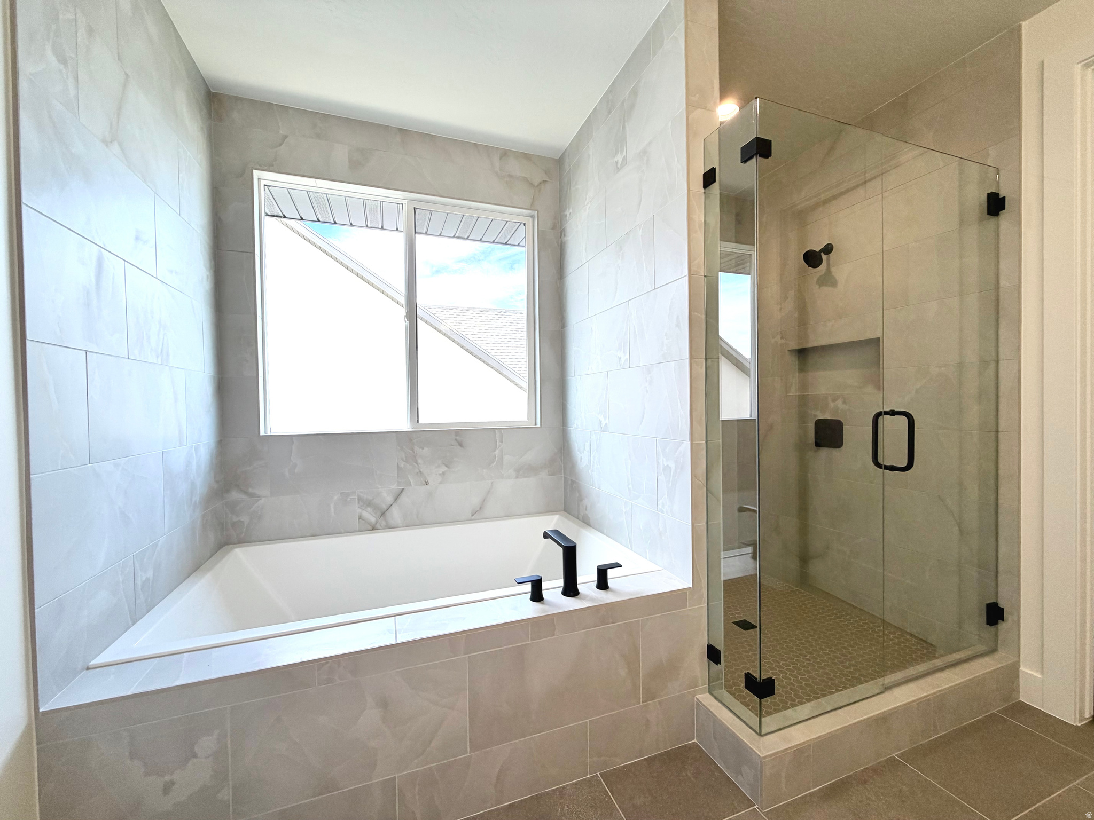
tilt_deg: +0.0
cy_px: 410
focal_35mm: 14
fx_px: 442
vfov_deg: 85.7
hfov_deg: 102.1
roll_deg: +2.1
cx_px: 547
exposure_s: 1/134
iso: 50
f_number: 2.2
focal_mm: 2.22
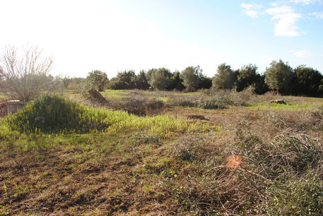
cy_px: 108
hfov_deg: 67.3
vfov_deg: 48.1
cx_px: 162
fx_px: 243
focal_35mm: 27
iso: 100
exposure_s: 1/200
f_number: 7.1
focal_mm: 18
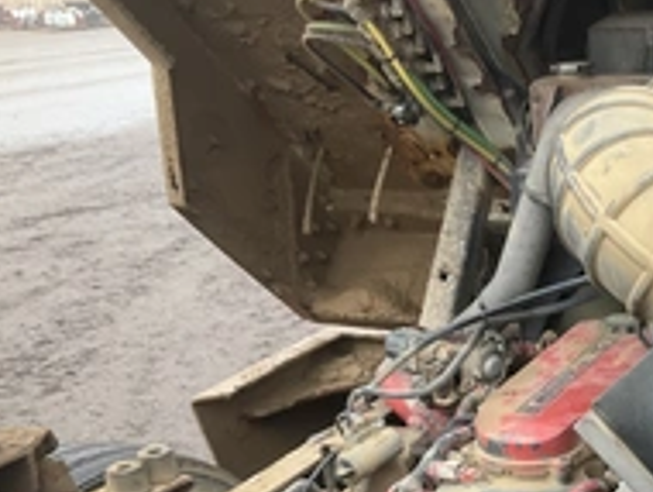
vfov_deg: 23.5
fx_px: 1152
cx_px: 619
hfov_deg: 29.9
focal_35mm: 61
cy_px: 427
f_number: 1.8
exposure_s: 1/122
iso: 32
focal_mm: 3
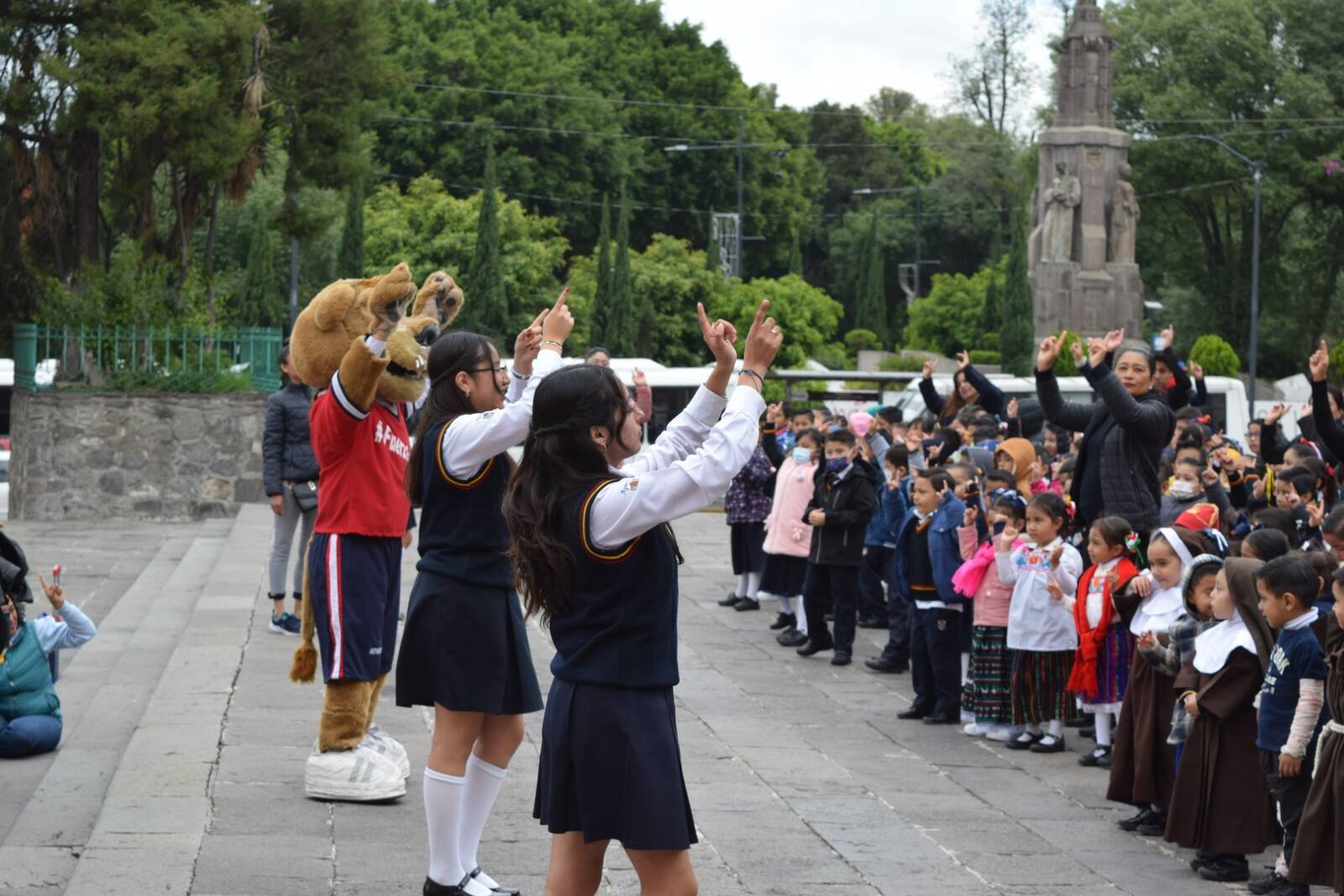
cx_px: 672
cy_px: 448
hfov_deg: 24.6
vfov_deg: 16.6
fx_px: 3080
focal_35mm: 82
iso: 250
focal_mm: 55
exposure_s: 1/250
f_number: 8
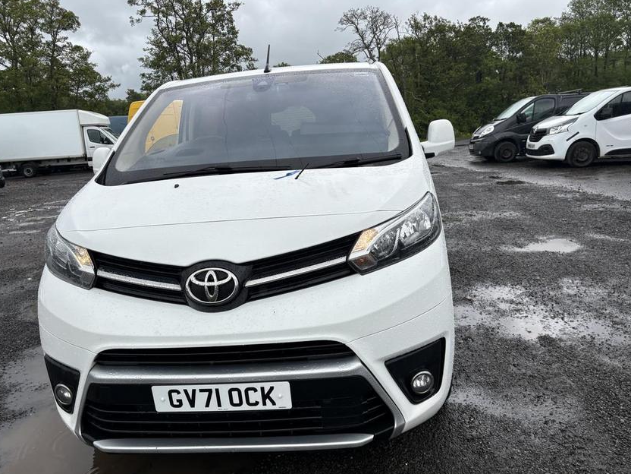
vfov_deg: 49.7
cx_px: 306
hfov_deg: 63.4
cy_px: 253
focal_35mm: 28
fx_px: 510
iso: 50
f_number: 1.6
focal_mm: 5.96
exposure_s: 1/2012
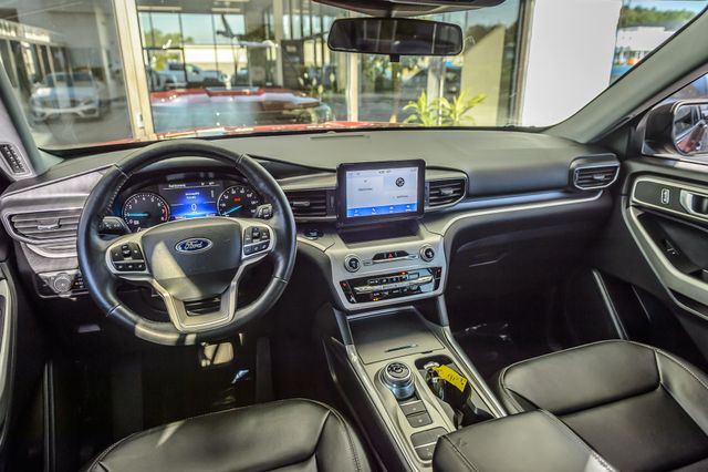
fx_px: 476
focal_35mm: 24
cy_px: 236
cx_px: 354
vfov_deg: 52.6
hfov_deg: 73.2
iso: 400
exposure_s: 1/250
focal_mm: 24
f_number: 4
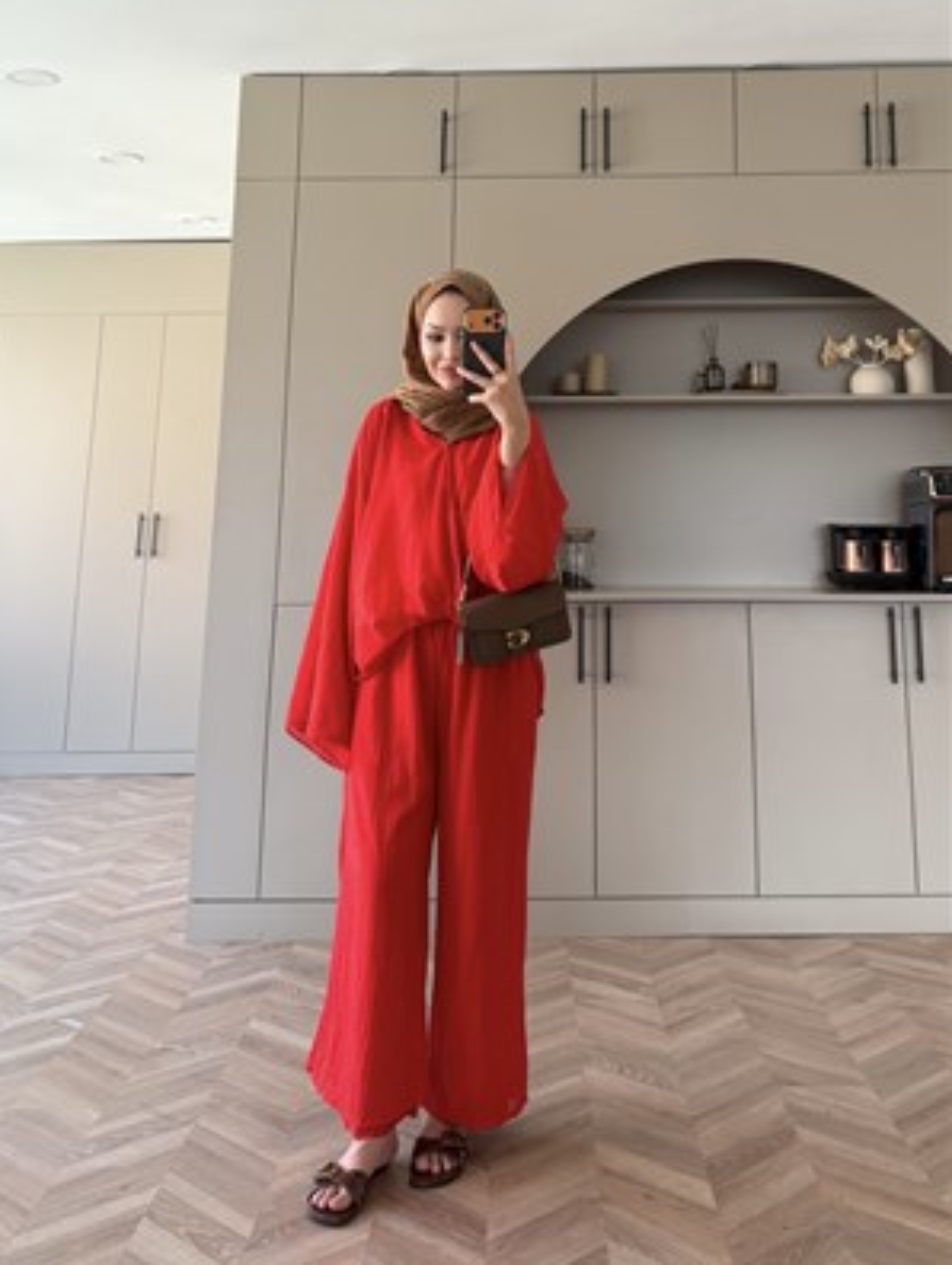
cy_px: 618
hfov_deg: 55.0
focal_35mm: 25
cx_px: 460
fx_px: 915
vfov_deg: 69.3
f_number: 1.78
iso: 100
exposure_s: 1/121
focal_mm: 6.76
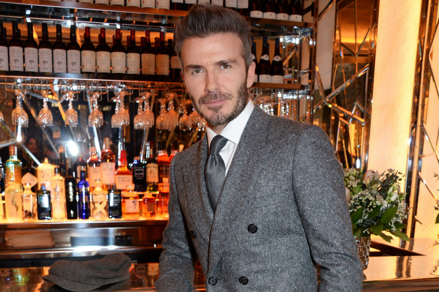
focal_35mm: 28
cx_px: 220
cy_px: 146
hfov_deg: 65.5
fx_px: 341
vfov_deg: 46.4
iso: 1600
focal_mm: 28
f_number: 6.3
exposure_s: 1/20
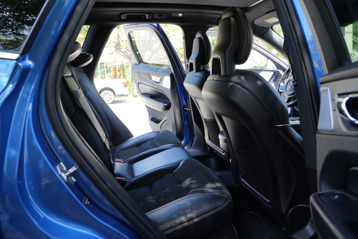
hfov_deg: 67.3
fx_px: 269
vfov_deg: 48.0
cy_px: 120
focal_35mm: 27
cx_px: 179
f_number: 4.5
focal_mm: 18
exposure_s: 1/40
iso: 125
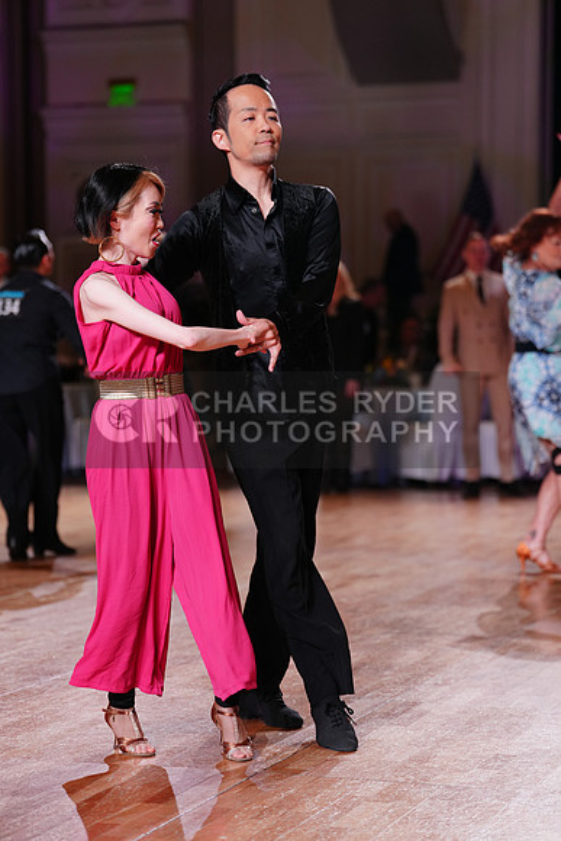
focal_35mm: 89
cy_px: 420
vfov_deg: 22.9
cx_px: 280
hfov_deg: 15.4
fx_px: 2079
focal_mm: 89
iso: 1000
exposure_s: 1/400
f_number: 2.8
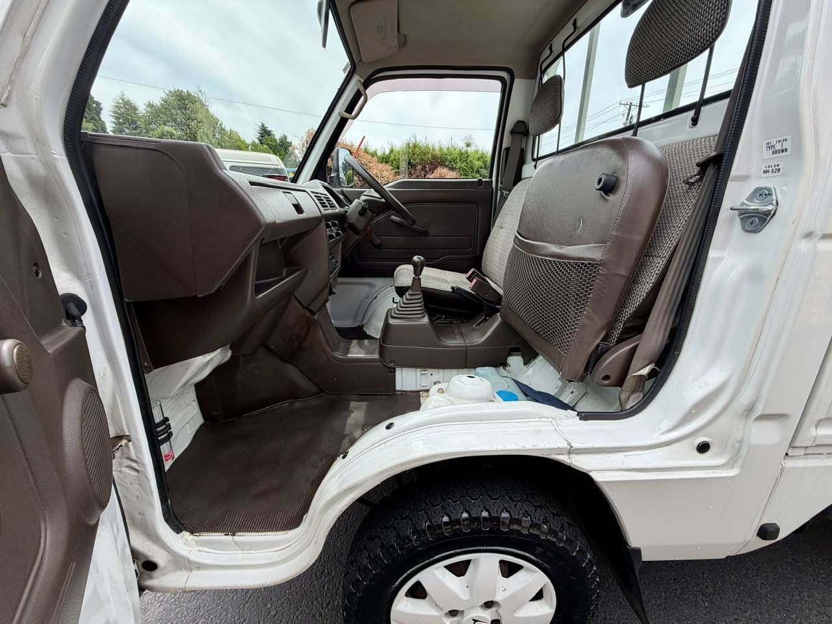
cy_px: 312
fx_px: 336
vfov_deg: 85.7
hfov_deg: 102.1
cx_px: 416
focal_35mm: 14
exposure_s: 1/502
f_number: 2.2
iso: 50
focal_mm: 2.22
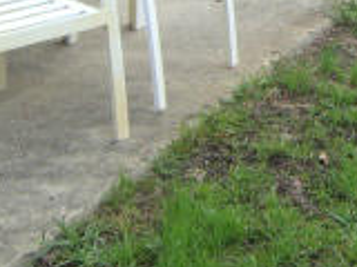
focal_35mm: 152
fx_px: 1568
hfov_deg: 12.7
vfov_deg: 9.6
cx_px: 422
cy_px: -76
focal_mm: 6.2
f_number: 2.7
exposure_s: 1/500
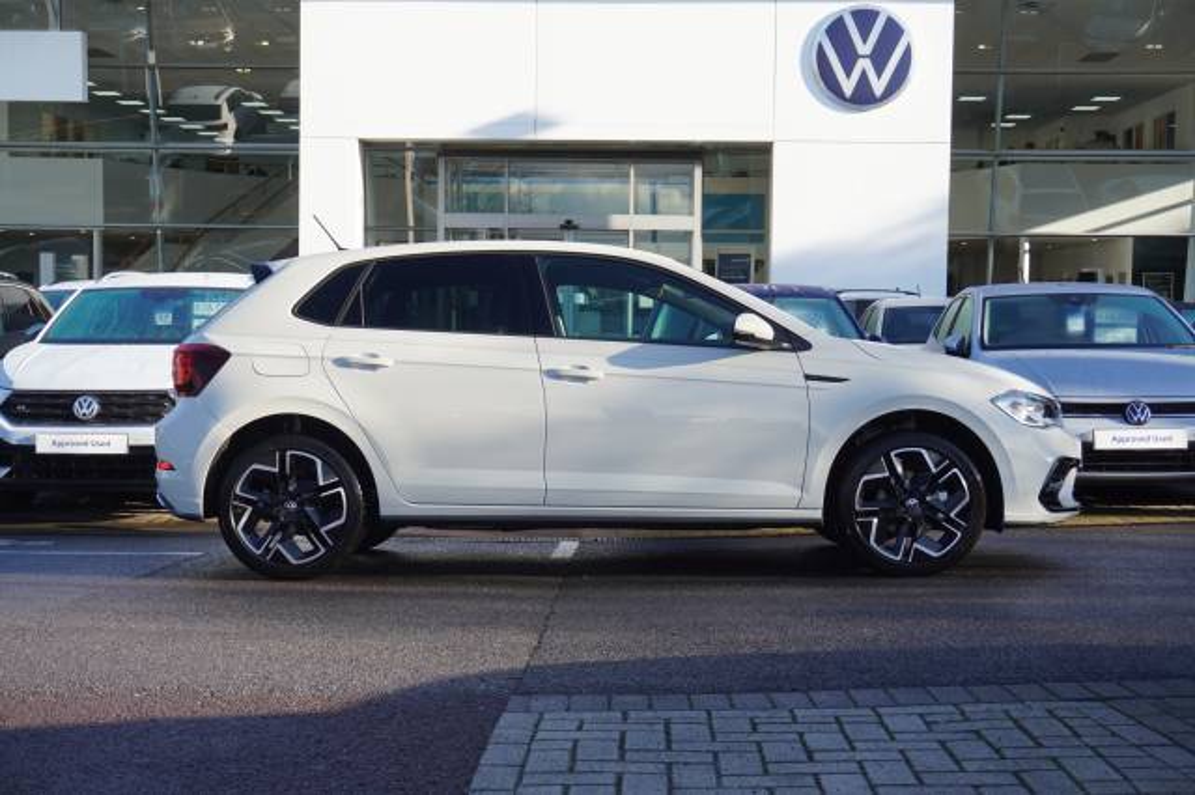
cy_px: 398
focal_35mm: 51
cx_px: 598
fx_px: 1692
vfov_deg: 26.5
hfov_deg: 38.9
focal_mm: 34
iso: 100
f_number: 5.6
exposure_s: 1/80
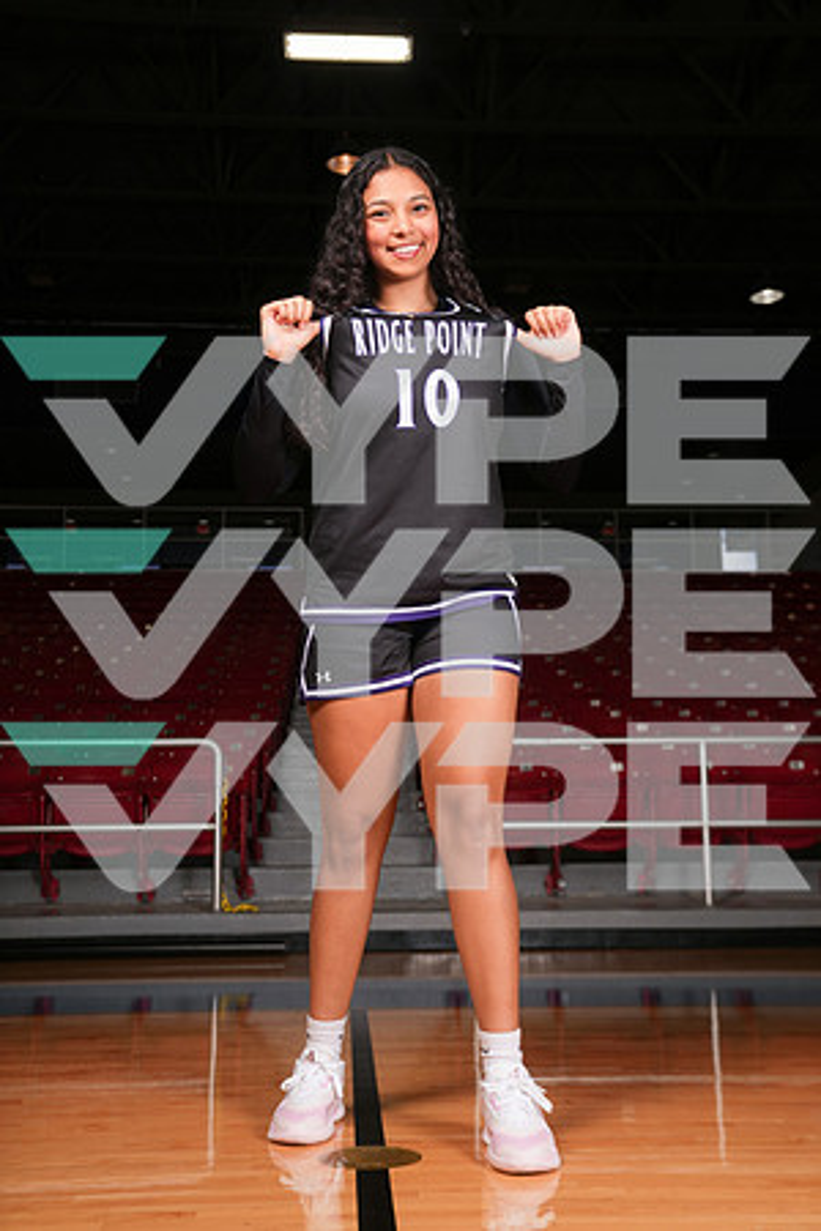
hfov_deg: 33.4
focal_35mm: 40
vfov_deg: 48.5
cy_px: 616
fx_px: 1368
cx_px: 410
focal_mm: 40
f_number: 6.3
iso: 250
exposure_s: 1/200
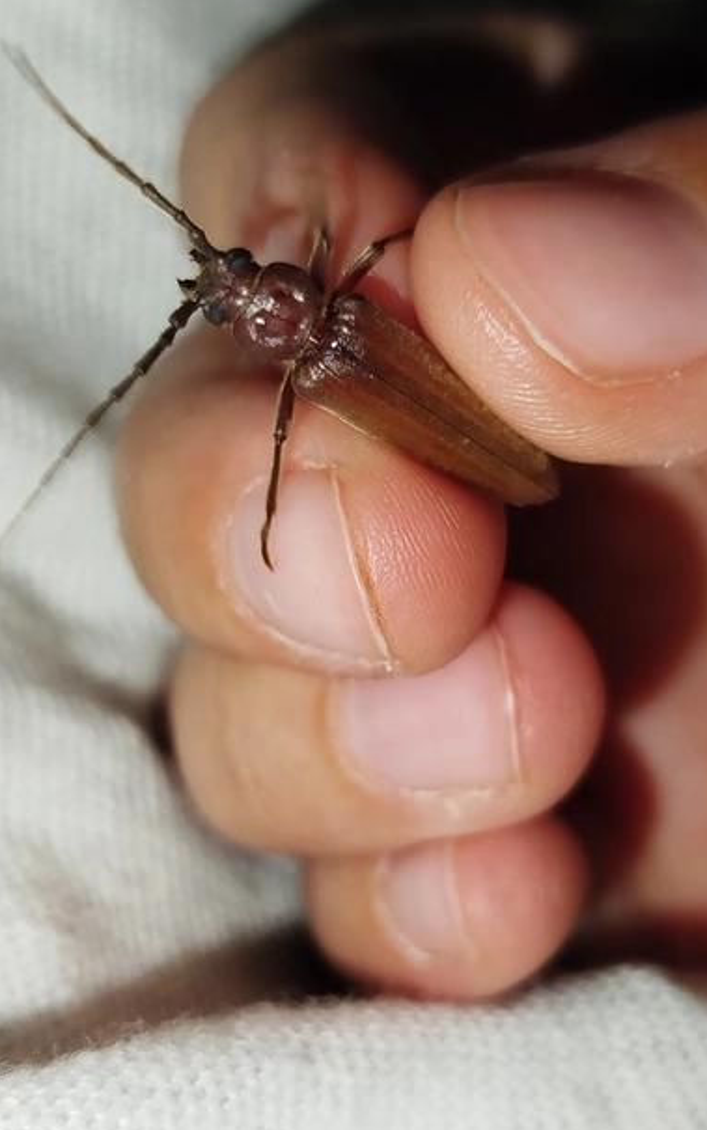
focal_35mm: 56
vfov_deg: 36.3
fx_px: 1726
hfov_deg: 23.2
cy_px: 574
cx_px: 354
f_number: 1.7
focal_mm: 5.31
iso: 100
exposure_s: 1/50
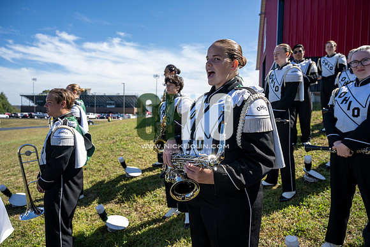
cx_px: 185
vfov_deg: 53.2
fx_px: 247
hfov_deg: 73.7
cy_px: 124
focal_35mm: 24
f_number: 4.5
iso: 31
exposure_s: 1/250
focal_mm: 24
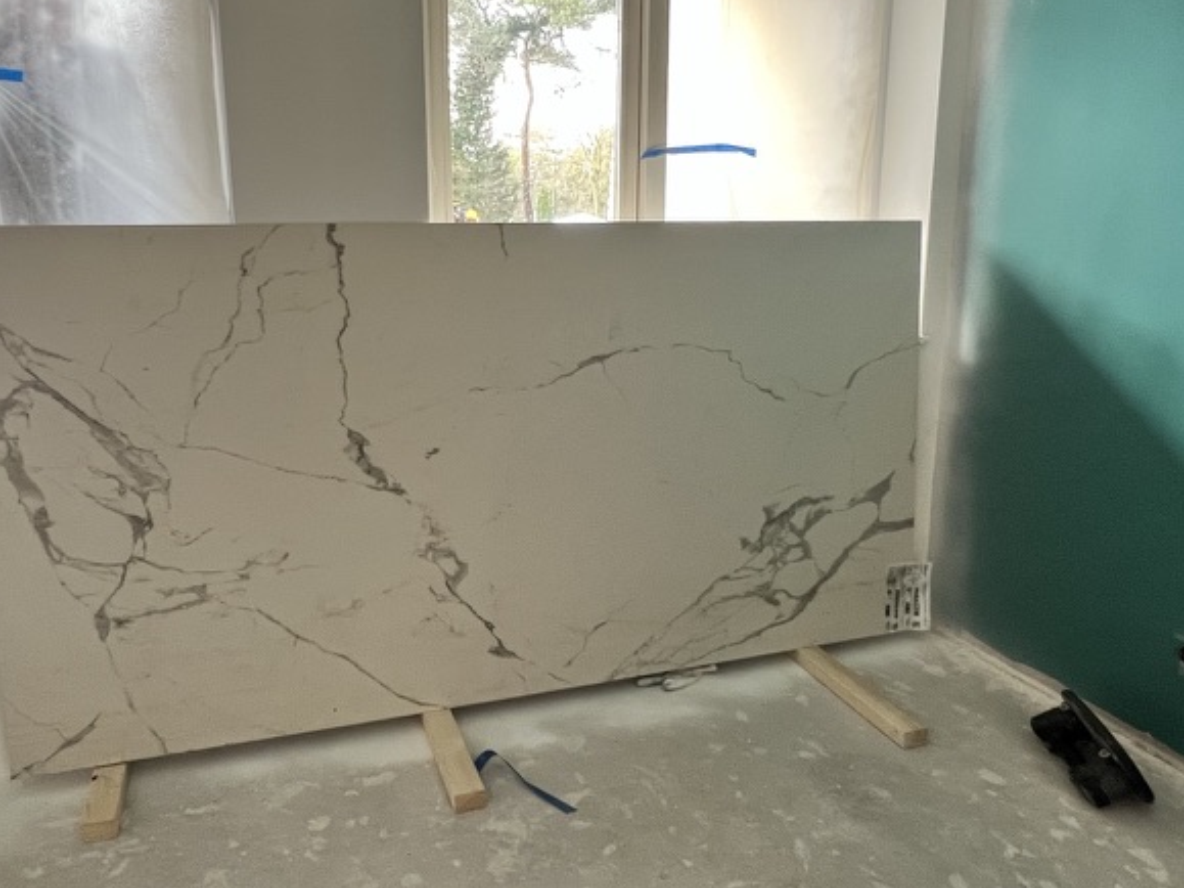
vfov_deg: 58.8
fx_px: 787
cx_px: 499
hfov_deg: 73.4
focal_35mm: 23
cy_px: 403
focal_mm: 1.57
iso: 200
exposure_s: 1/50
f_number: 1.8
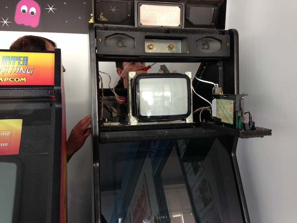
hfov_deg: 55.3
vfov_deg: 43.0
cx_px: 148
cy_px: 112
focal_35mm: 33
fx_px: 283
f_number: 2.4
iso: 125
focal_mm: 4.12
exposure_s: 1/20
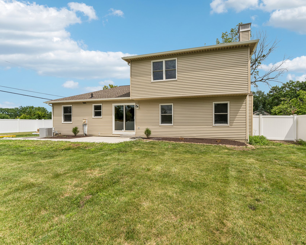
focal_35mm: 16
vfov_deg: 80.4
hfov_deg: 92.0
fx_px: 145
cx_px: 182
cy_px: 123
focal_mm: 14
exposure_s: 1/640
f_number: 8
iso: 200
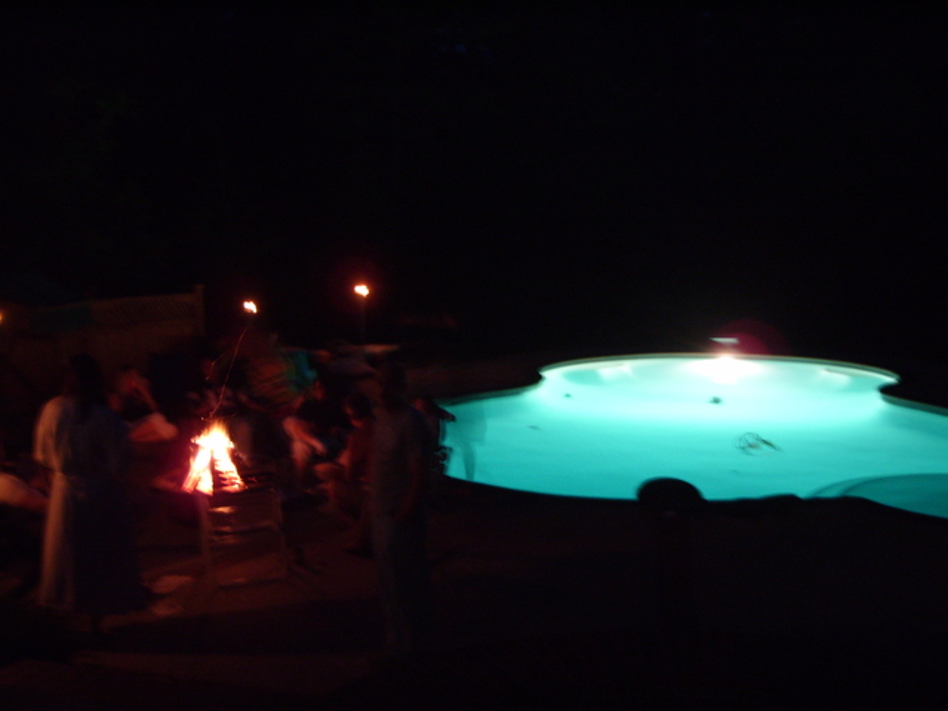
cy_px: 356
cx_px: 474
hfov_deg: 52.6
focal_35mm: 35
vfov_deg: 40.7
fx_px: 959
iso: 200
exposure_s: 1
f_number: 2.8
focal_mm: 7.8
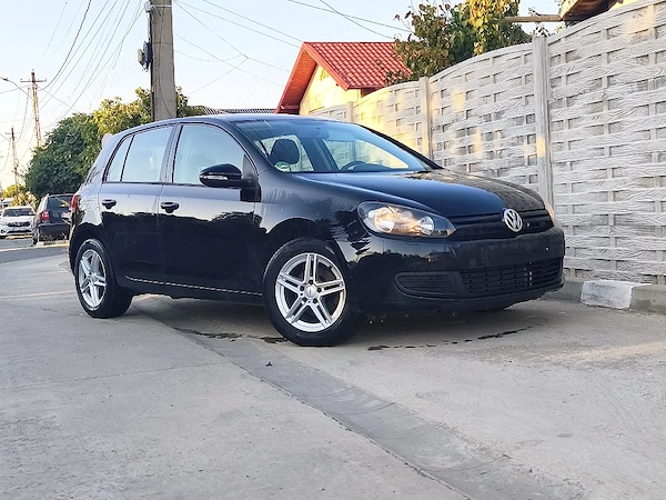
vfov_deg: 31.5
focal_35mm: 46
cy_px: 250
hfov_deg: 41.2
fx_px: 885
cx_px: 333
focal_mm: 6.18
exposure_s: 1/357
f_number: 1.65
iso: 50
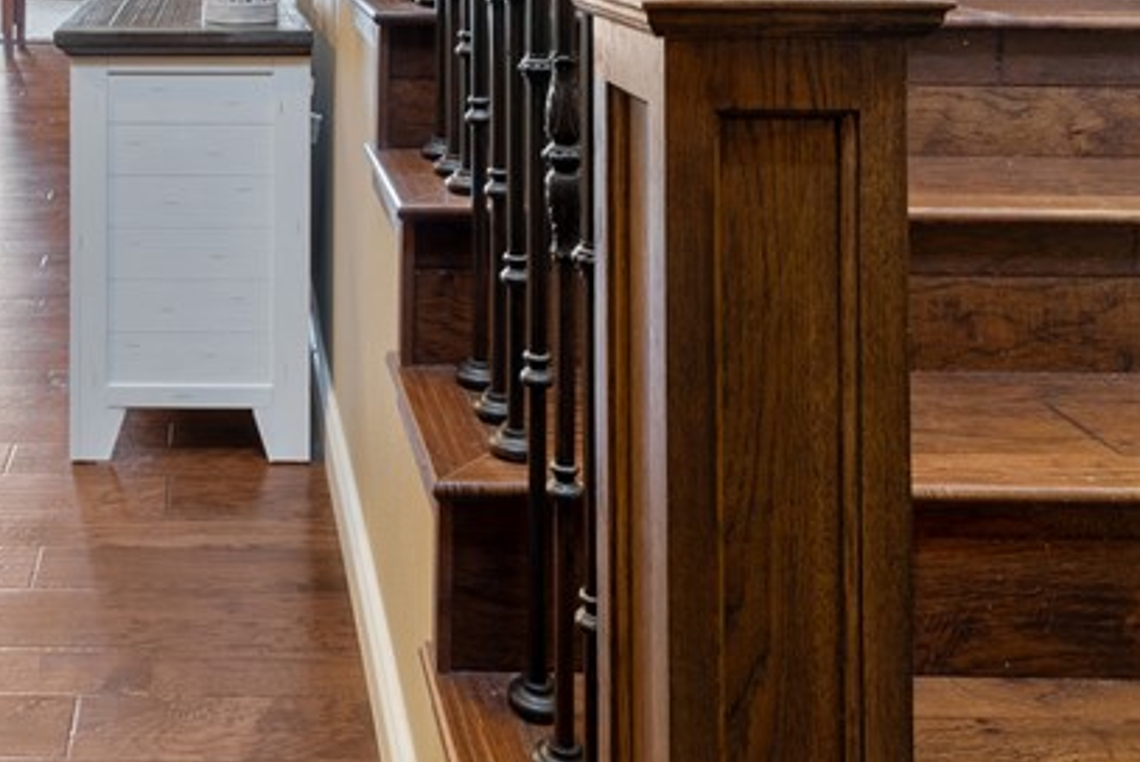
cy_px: -213
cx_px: 204
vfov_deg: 28.0
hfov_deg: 45.6
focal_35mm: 40
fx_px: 1268
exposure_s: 3.2
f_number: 9
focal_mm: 10
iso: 200
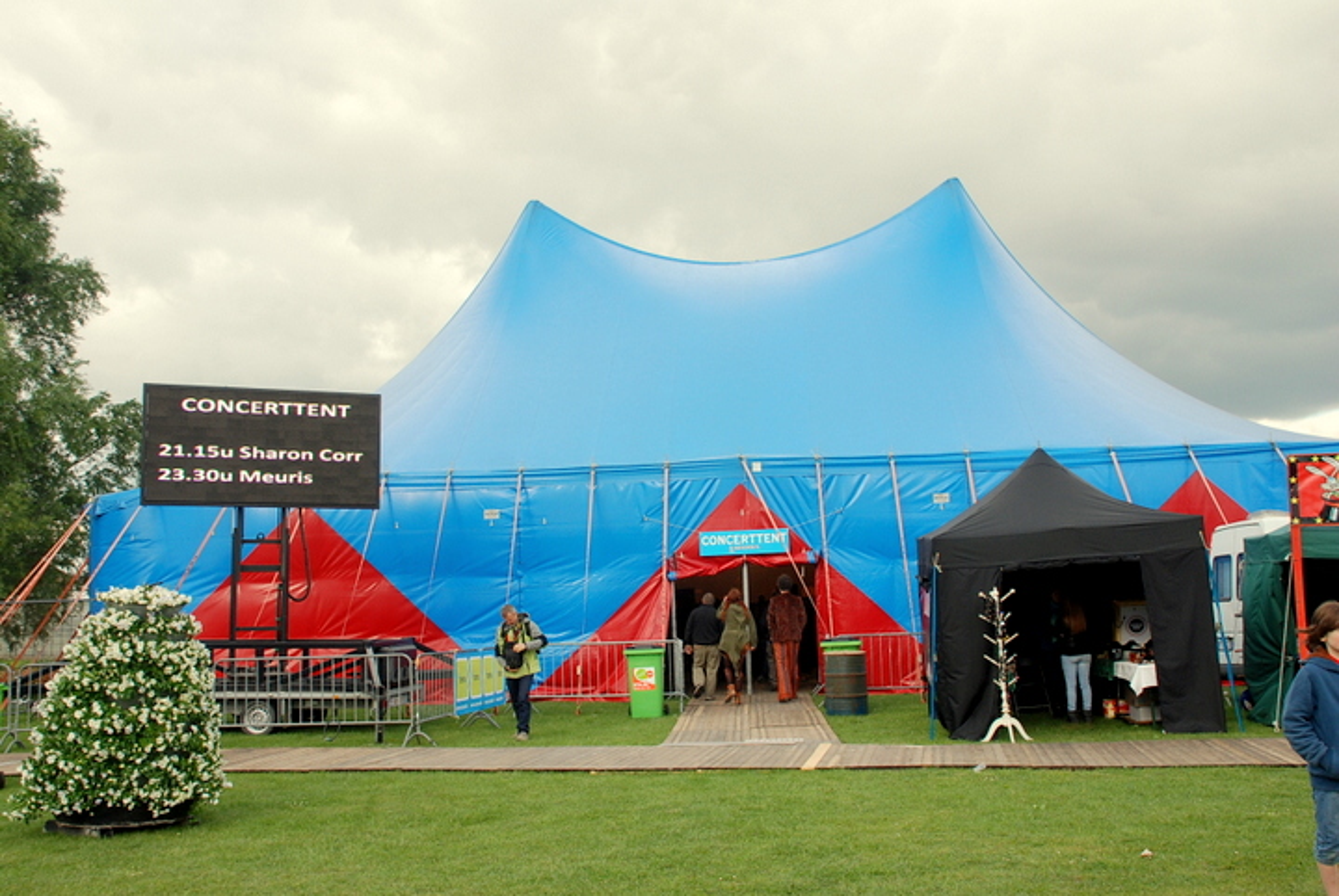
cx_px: 670
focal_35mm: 36
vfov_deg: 37.0
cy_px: 448
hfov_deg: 53.1
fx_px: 1341
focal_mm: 24
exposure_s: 1/250
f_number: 8
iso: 320
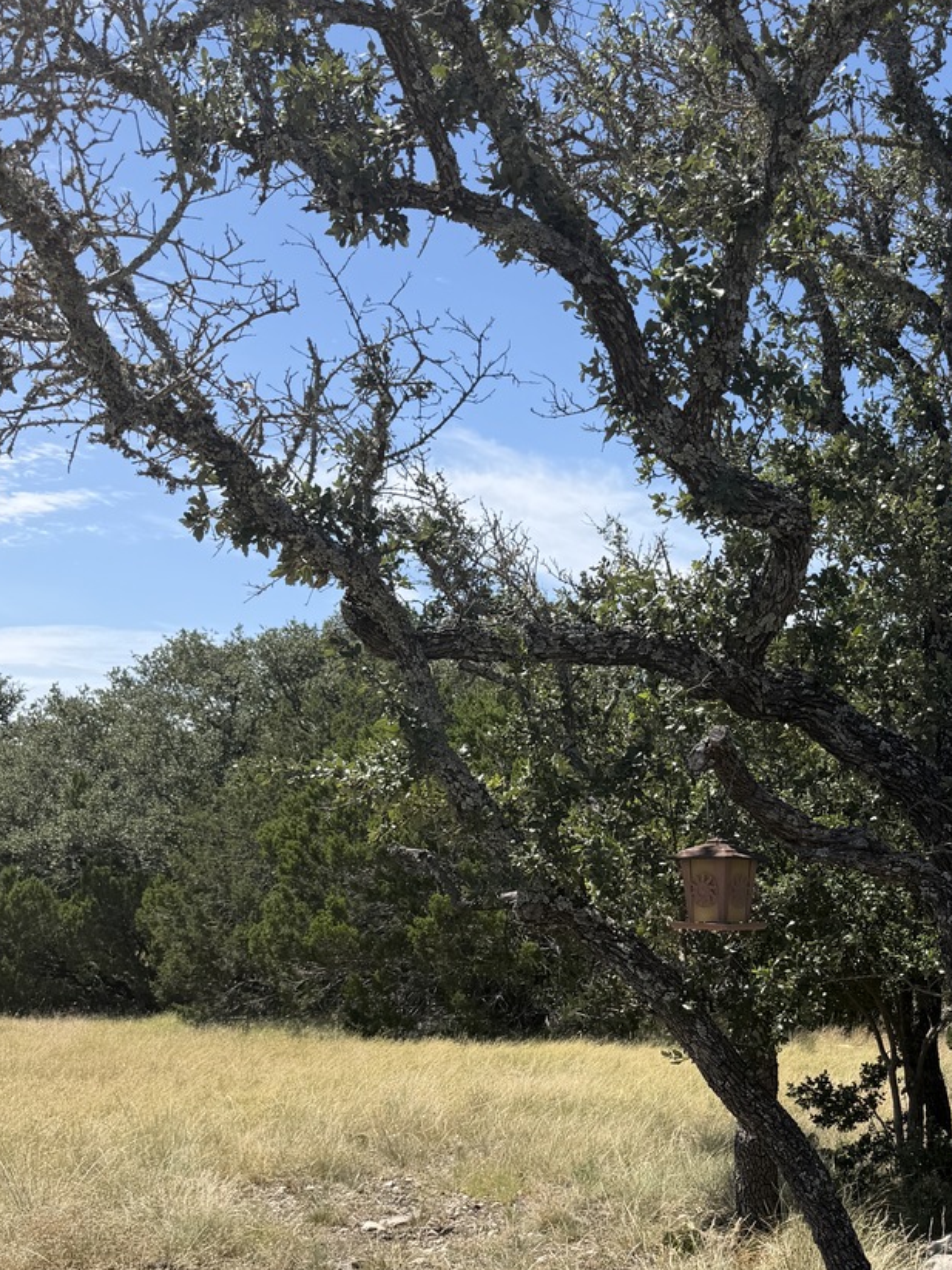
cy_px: 910
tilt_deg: +1.1
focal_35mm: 42
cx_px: 744
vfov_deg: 43.7
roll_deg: -1.2
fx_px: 1540
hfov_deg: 33.5
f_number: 1.78
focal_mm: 6.76
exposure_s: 1/3145
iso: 80
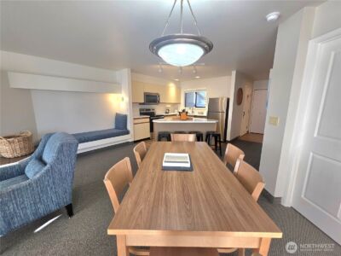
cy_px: 128
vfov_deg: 89.9
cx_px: 170
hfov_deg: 106.2
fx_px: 128
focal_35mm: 13
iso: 64
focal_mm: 2.2
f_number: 1.9
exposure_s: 1/120
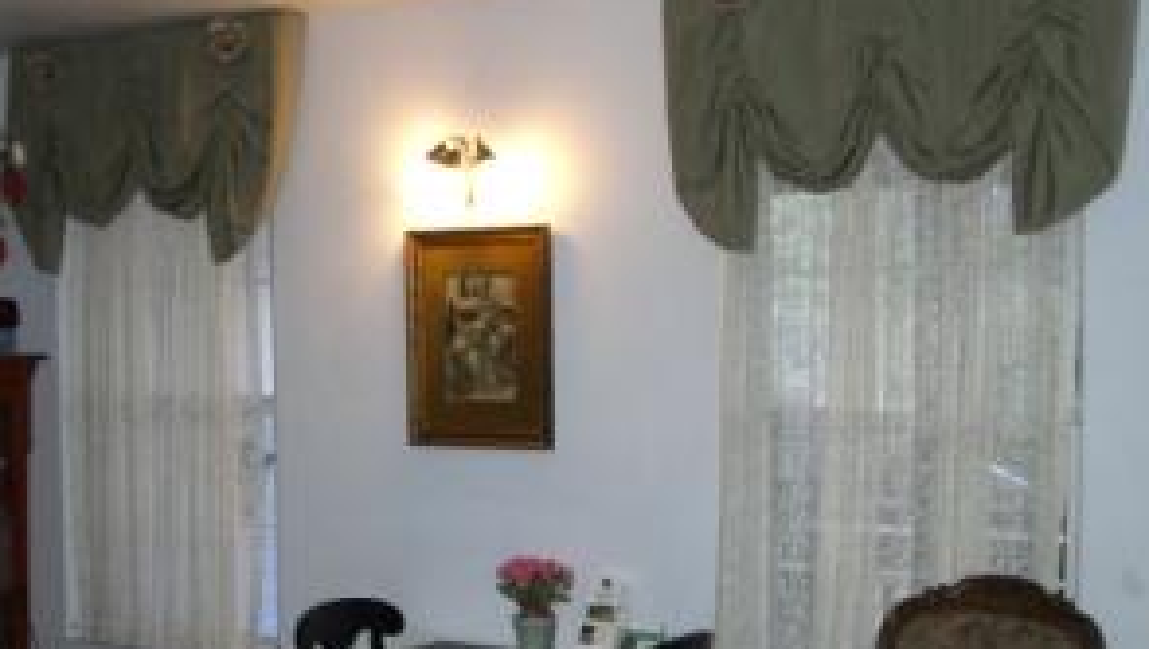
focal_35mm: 63
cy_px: 516
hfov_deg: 33.3
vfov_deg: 19.0
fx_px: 1921
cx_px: 528
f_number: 2.7
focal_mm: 6.2
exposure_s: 1/60
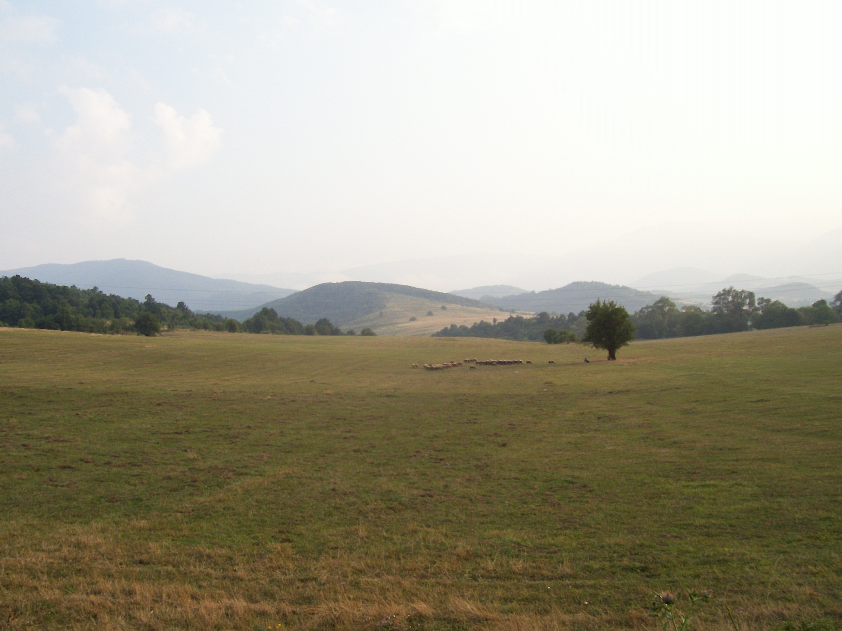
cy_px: 326
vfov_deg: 38.7
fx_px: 900
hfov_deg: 50.1
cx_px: 393
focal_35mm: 37
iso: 80
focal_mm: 5.6
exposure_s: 1/463
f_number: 2.7
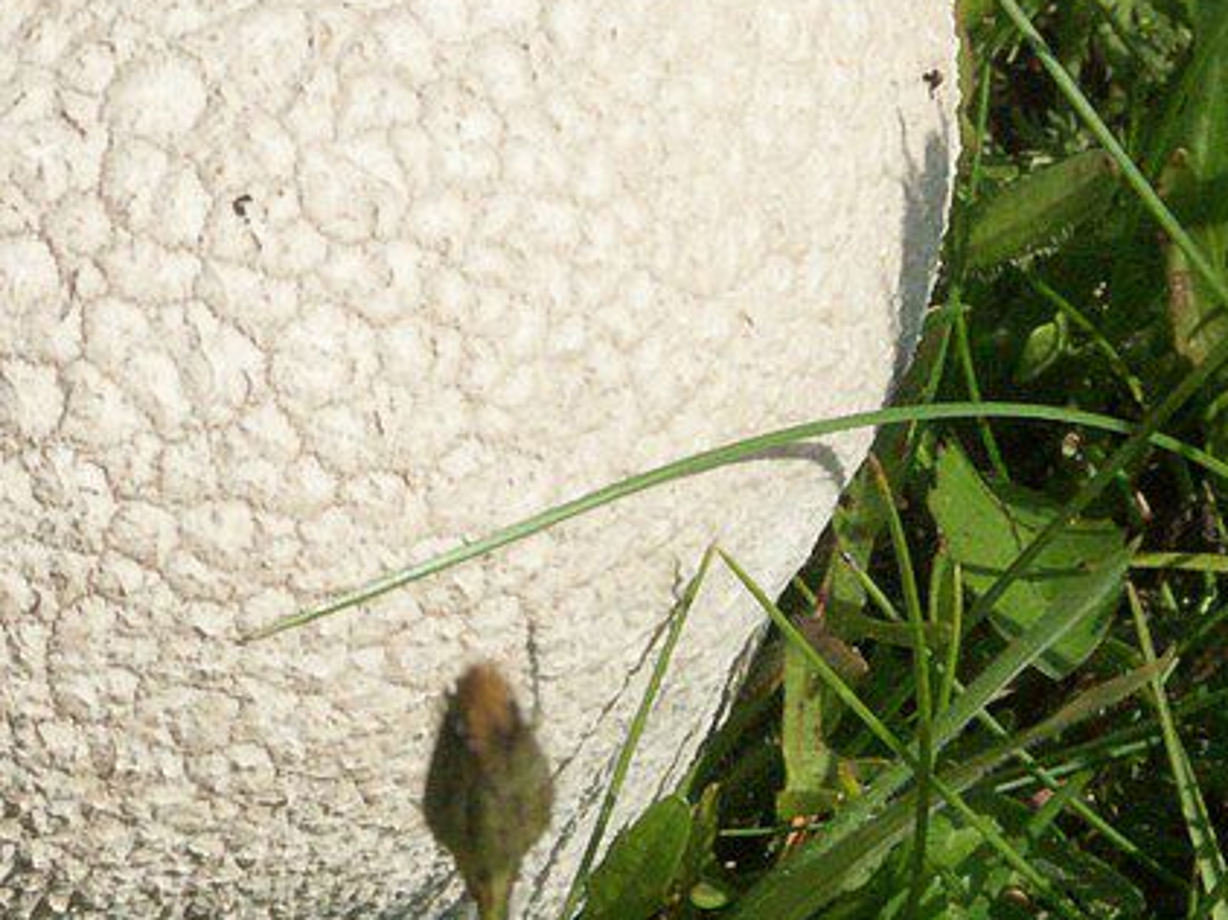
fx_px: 13118
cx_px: -122
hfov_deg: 5.3
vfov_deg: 4.0
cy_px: 157
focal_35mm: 370
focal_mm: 33.03
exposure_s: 1/800
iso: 200
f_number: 11
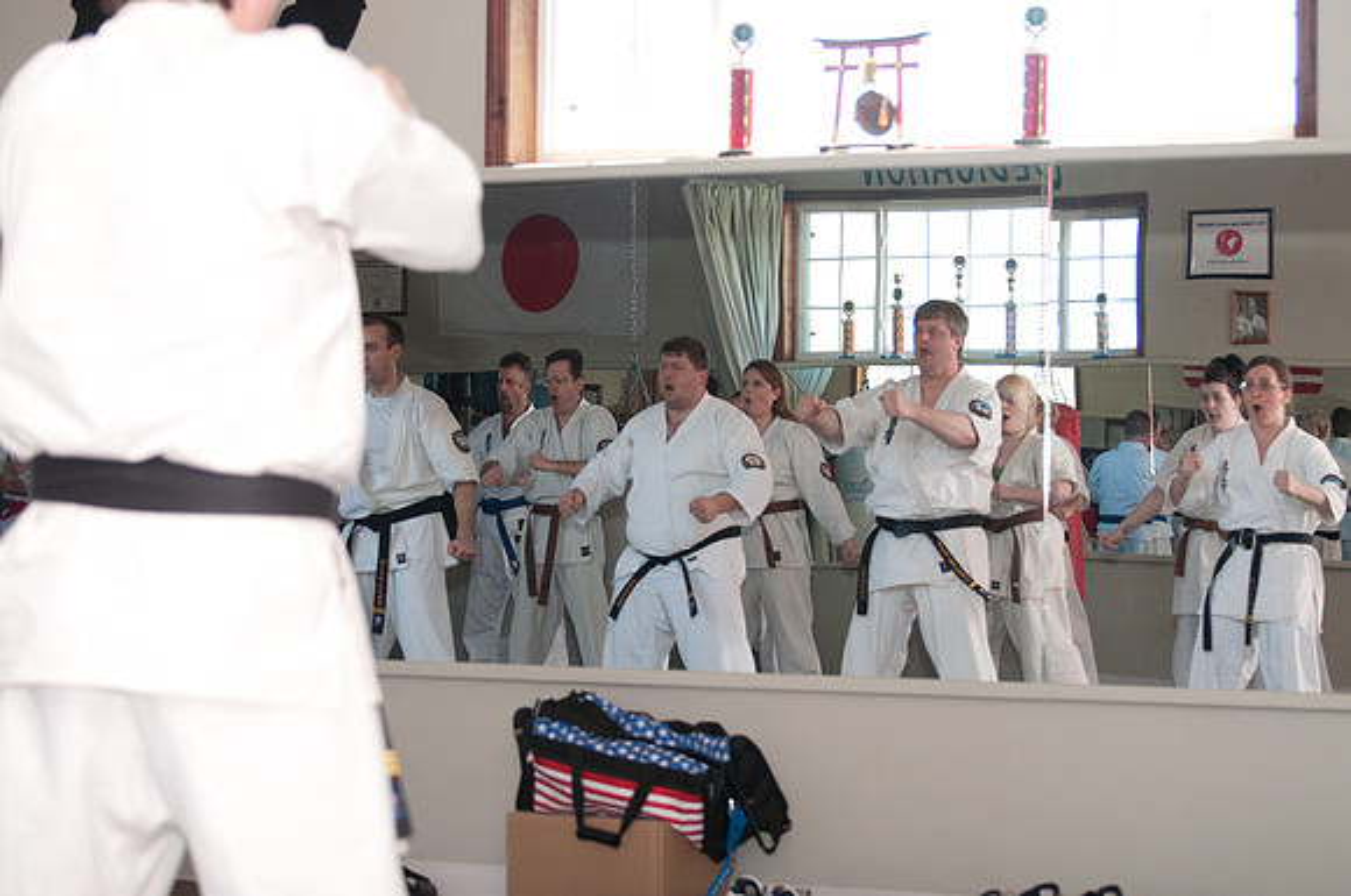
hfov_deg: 19.5
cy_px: 448
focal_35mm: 105
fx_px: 3935
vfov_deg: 13.0
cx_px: 676
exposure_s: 1/200
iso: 800
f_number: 4.5
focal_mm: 70
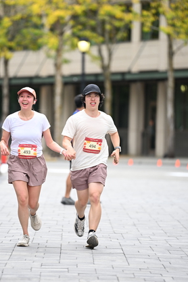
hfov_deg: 5.2
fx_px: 2068
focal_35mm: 264
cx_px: 66
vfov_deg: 7.8
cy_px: 126
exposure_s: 1/1600
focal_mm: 200
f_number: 2.8
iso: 640
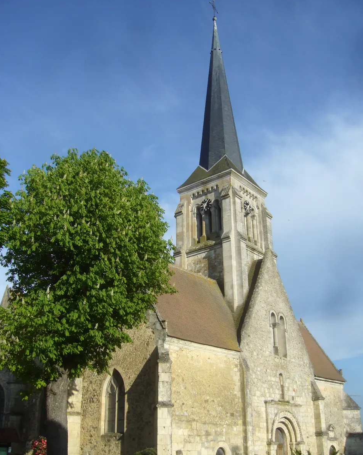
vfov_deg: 49.1
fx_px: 497
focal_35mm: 37
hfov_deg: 40.1
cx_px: 182
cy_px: 236
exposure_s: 1/500
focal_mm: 5.8
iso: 100
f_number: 5.6
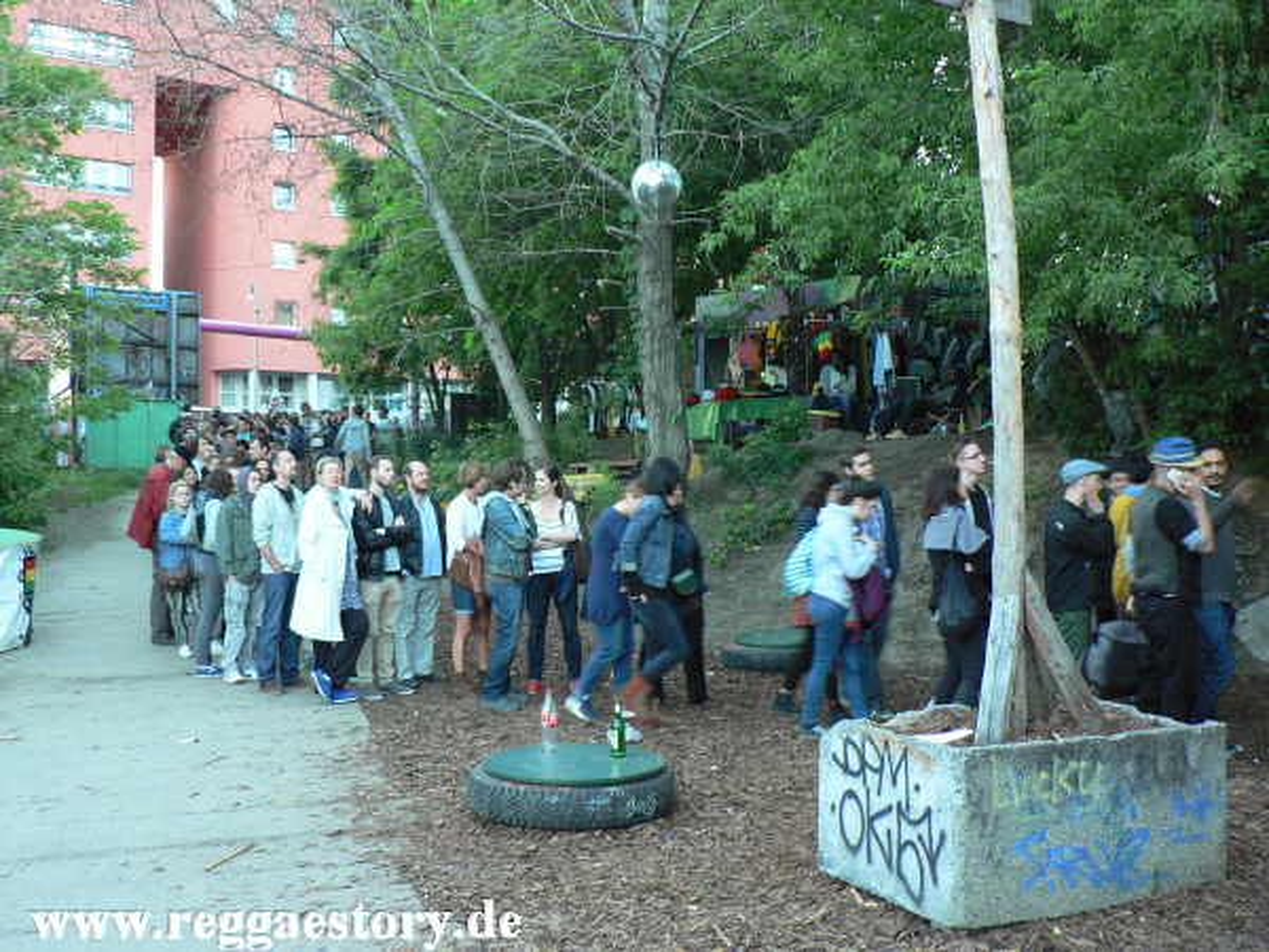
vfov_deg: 40.7
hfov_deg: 52.6
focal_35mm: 35
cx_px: 634
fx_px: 1283
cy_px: 476
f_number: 2.8
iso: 200
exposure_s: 1/13
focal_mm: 6
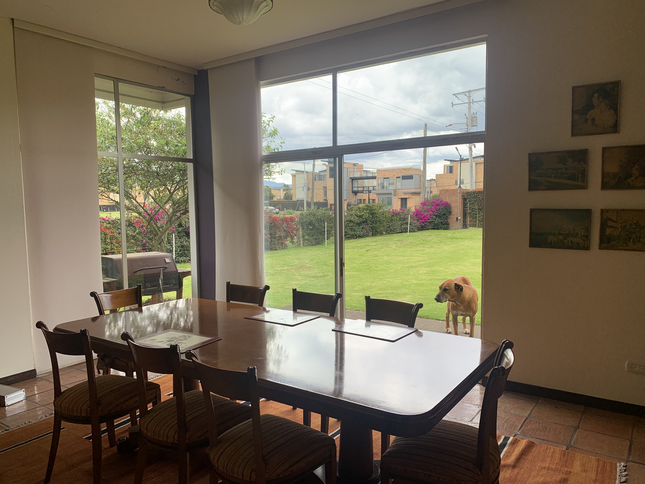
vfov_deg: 53.1
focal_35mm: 26
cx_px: 322
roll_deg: +0.4
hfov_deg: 67.3
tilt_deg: -4.9
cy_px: 242
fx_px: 484
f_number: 1.8
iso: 25
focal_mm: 4.25
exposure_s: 1/426
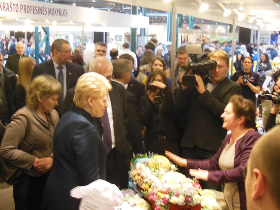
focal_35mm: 60
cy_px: 105
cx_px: 140
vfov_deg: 24.4
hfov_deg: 32.2
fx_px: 485
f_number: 5
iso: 400
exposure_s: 1/10
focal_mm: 10.7
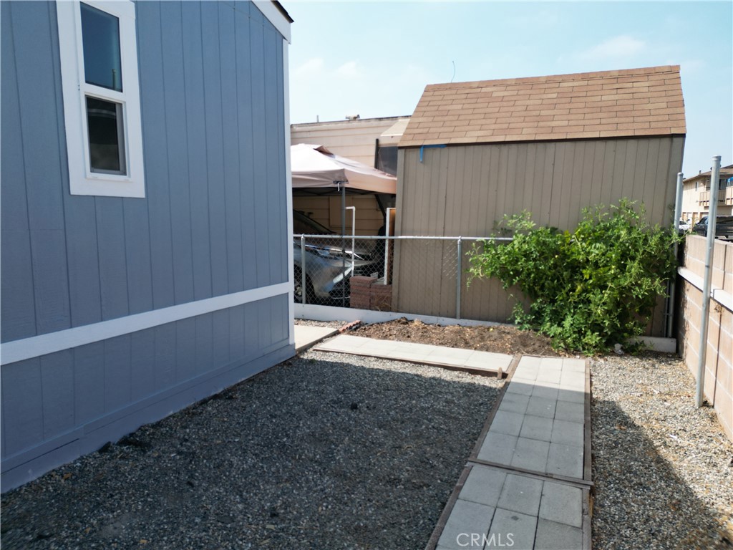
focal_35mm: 24
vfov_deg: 56.8
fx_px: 508
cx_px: 366
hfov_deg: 71.6
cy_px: 275
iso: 200
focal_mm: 6.72
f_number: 1.7
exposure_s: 1/2000
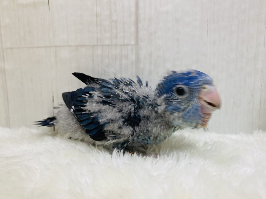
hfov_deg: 69.4
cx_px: 133
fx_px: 192
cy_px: 100
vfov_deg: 54.9
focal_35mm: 25
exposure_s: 1/100
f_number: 1.8
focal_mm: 4.25
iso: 125
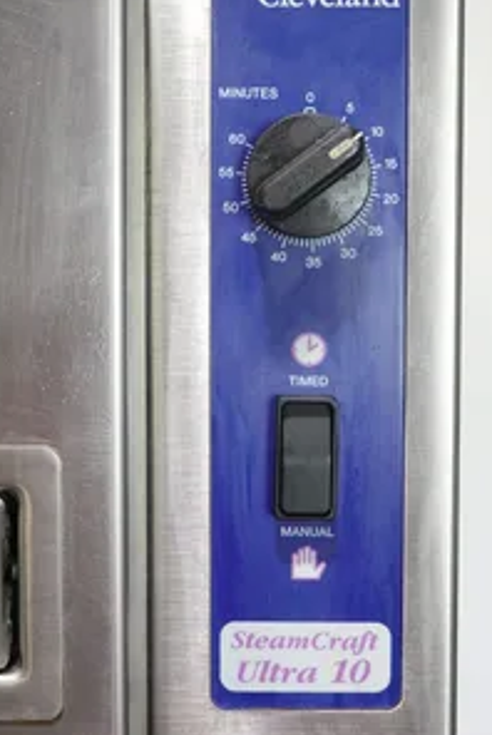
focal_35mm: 54
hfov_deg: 25.1
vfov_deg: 36.8
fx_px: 1104
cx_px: 285
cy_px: 315
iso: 1250
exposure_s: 1/80
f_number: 4
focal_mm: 14.99
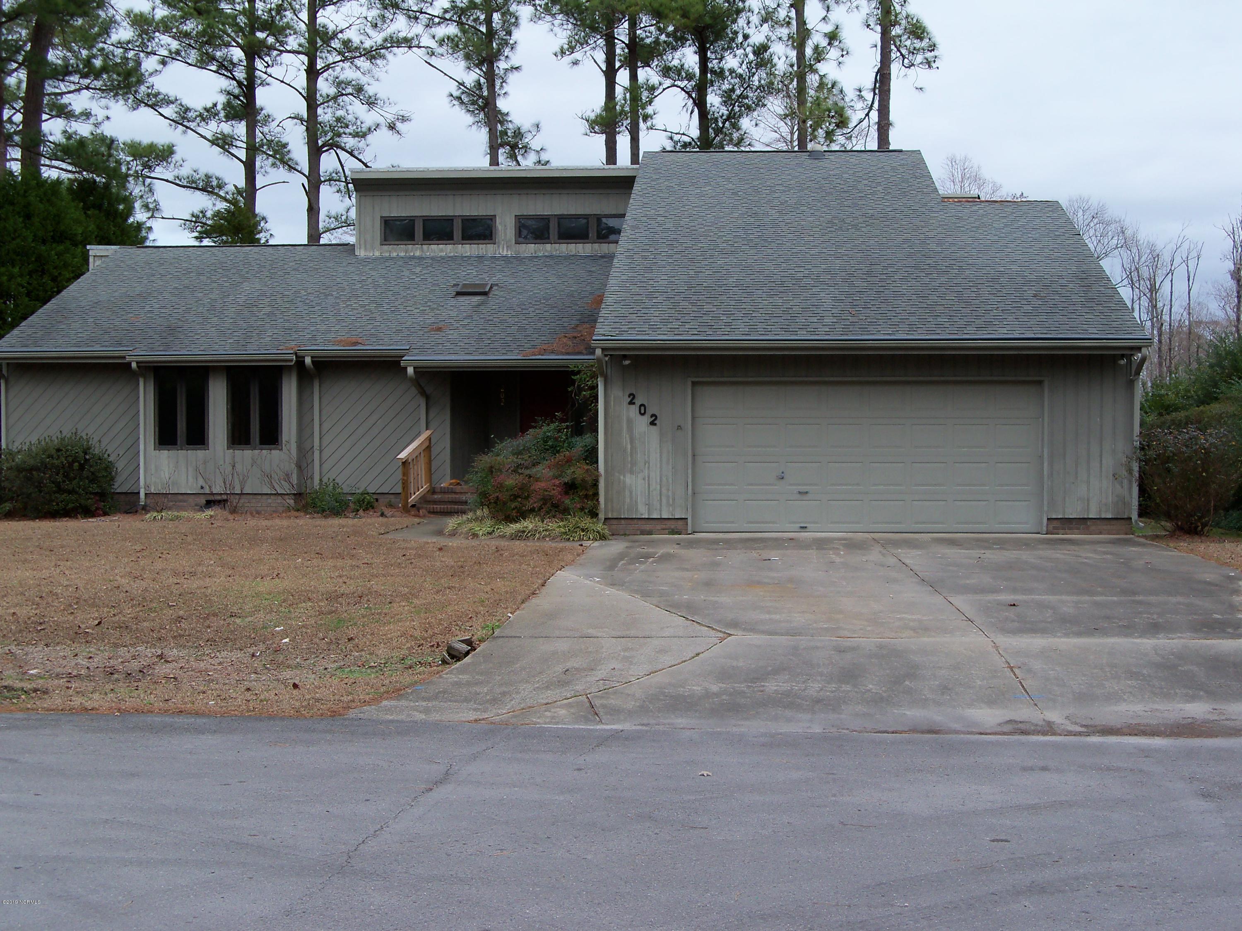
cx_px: 621
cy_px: 466
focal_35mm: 50
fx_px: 1794
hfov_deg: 38.2
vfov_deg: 29.1
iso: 64
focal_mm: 8.8
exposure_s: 1/200
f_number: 3.8
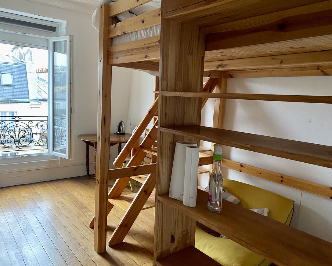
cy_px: 134
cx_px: 157
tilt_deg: -7.0
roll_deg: -3.1
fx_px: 275
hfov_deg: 62.2
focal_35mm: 28
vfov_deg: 51.5
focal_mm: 4.25
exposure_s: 1/60
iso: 320
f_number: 1.8
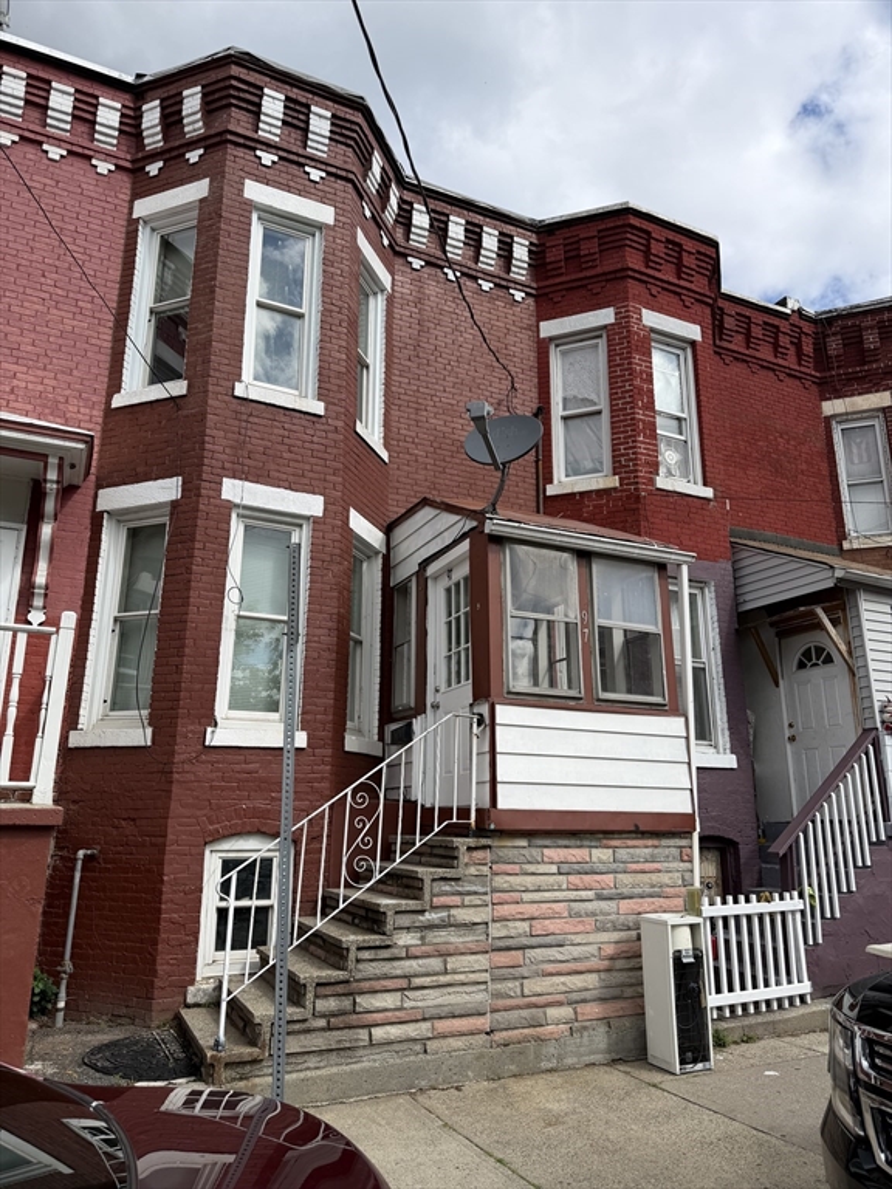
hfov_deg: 56.8
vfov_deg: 71.6
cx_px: 446
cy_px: 594
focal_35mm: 24
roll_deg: -0.2
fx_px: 825
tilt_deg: +15.1
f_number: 1.78
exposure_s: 1/3584
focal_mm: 6.76
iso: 80
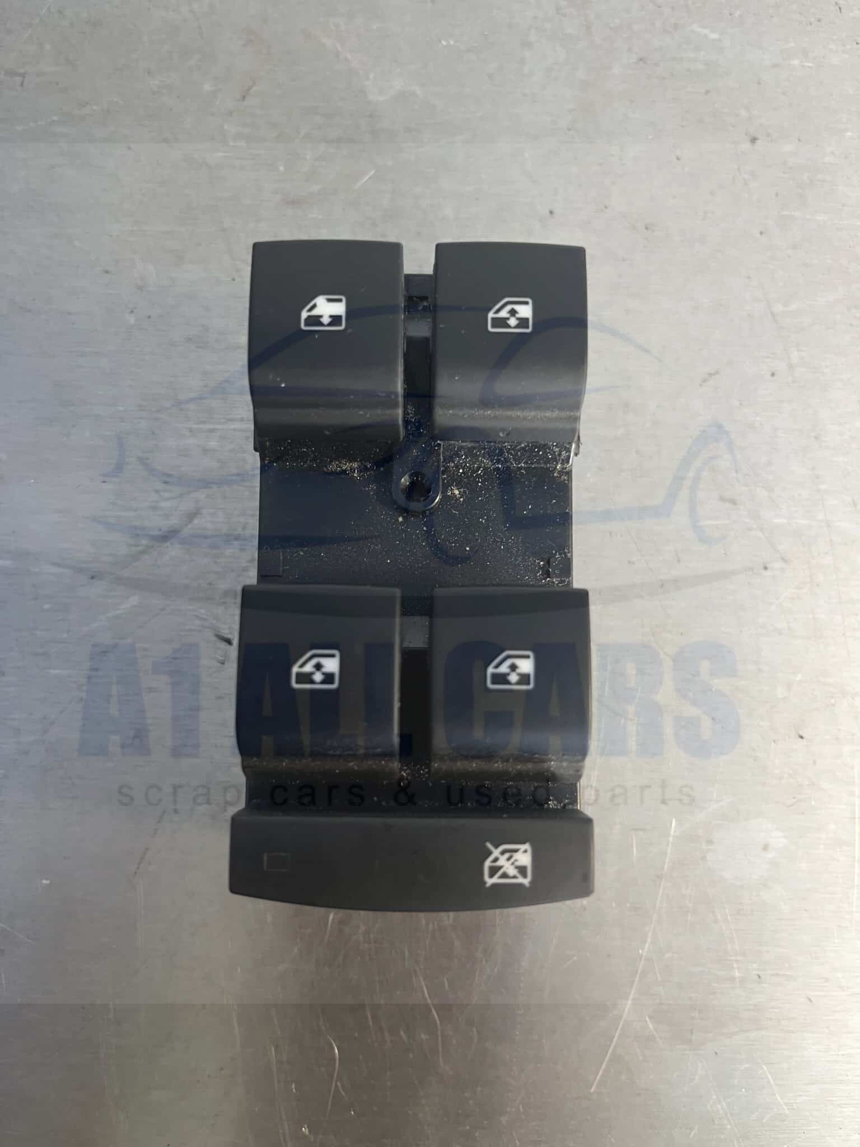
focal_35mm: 26
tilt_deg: -82.2
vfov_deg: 67.3
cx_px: 430
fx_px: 861
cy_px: 574
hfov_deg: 53.1
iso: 200
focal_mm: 5.1
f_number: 1.6
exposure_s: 1/50
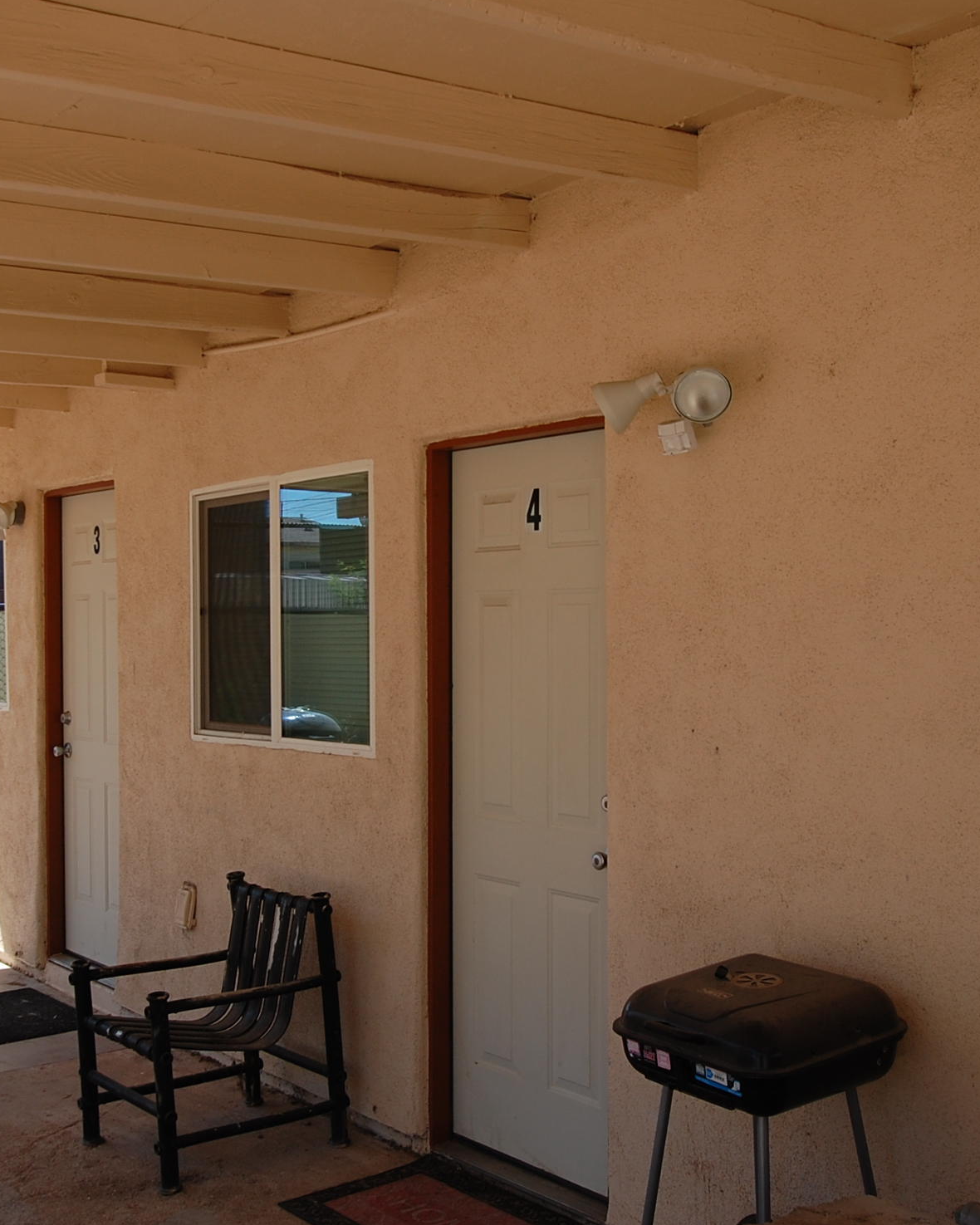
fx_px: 1559
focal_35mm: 43
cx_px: 492
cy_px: 612
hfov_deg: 34.9
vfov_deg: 42.9
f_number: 7.1
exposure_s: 1/200
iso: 200
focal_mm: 20
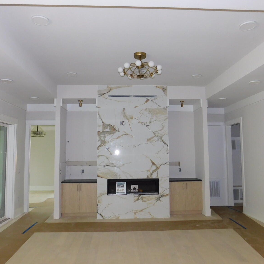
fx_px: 242
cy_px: 130
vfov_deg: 57.3
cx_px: 133
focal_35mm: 28
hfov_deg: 57.3
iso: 200
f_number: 3
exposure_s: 1/30
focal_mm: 4
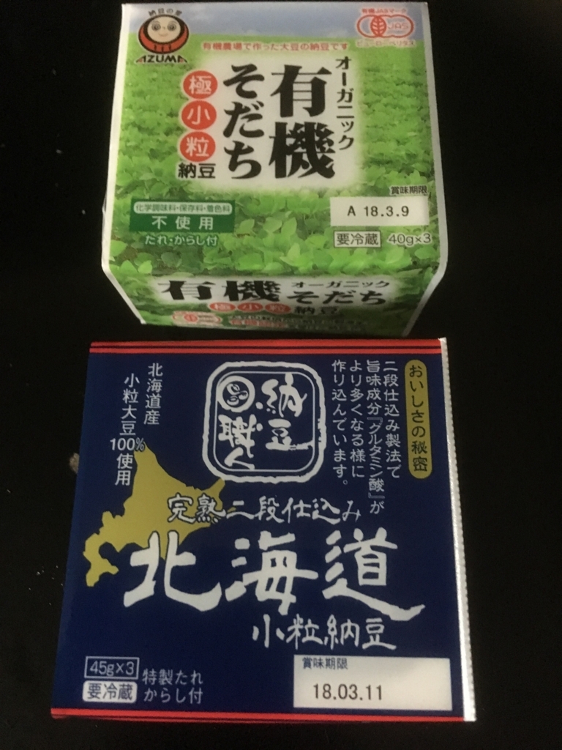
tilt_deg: -73.2
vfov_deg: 61.7
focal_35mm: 29
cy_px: 375
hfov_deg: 48.2
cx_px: 281
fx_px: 628
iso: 640
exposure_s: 1/15
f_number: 2.2
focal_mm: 4.15
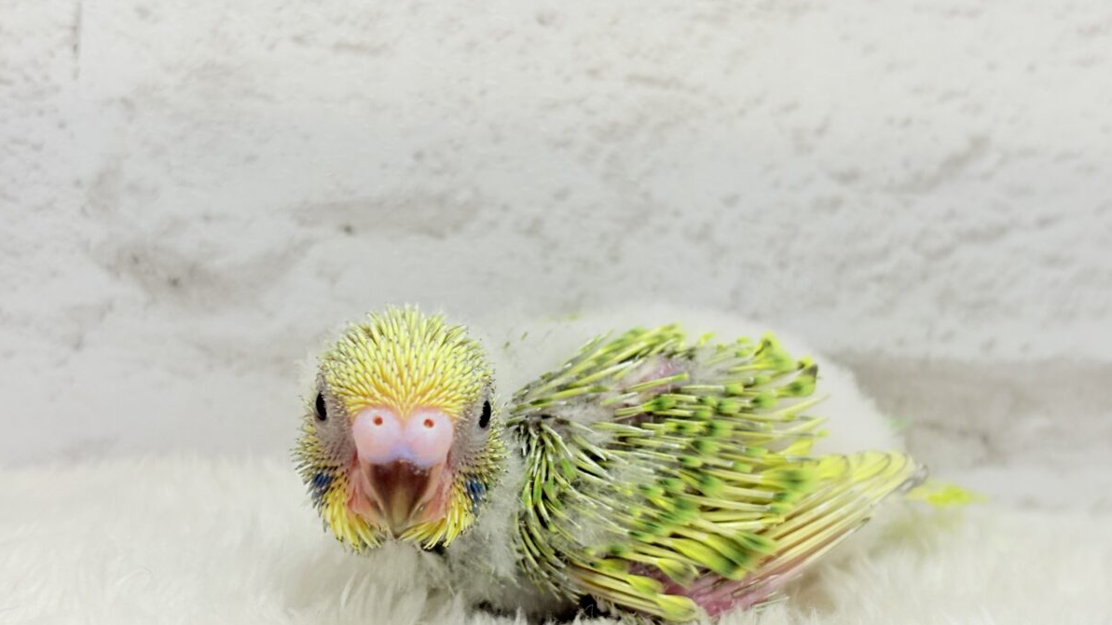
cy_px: 394
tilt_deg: -13.0
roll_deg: -2.6
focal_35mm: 57
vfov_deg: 21.0
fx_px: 1681
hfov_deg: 36.6
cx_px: 556
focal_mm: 5.96
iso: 80
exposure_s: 1/100
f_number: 1.6
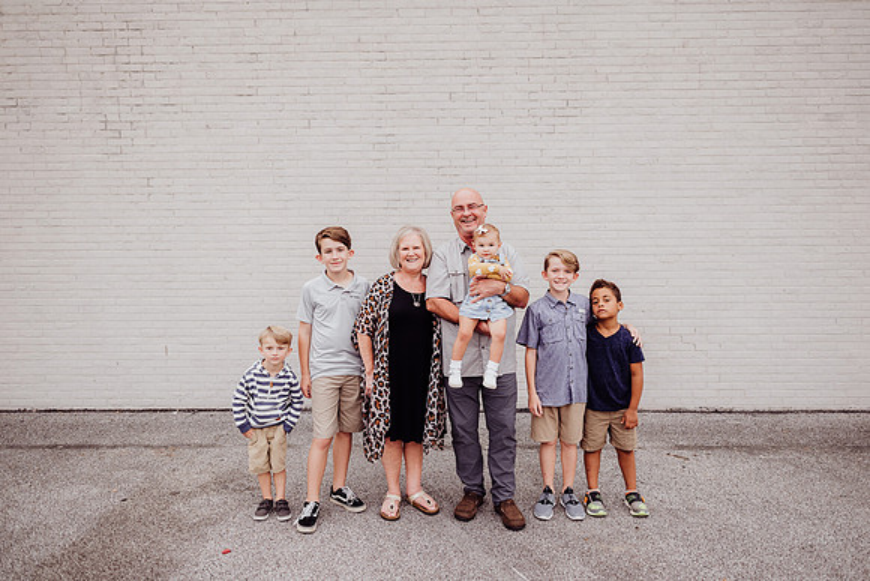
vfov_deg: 52.4
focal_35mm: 24
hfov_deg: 72.9
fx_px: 589
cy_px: 291
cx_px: 439
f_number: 2.5
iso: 200
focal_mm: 24
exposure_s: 1/200
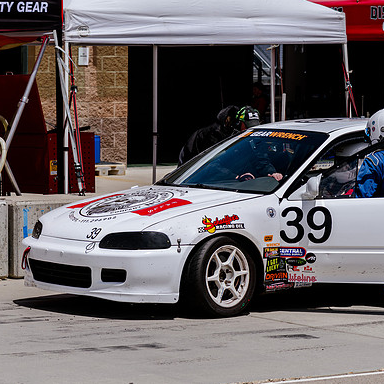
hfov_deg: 9.8
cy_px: 161
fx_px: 2234
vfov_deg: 9.8
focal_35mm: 178
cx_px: 240
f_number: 7.1
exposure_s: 1/500
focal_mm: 120
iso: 64
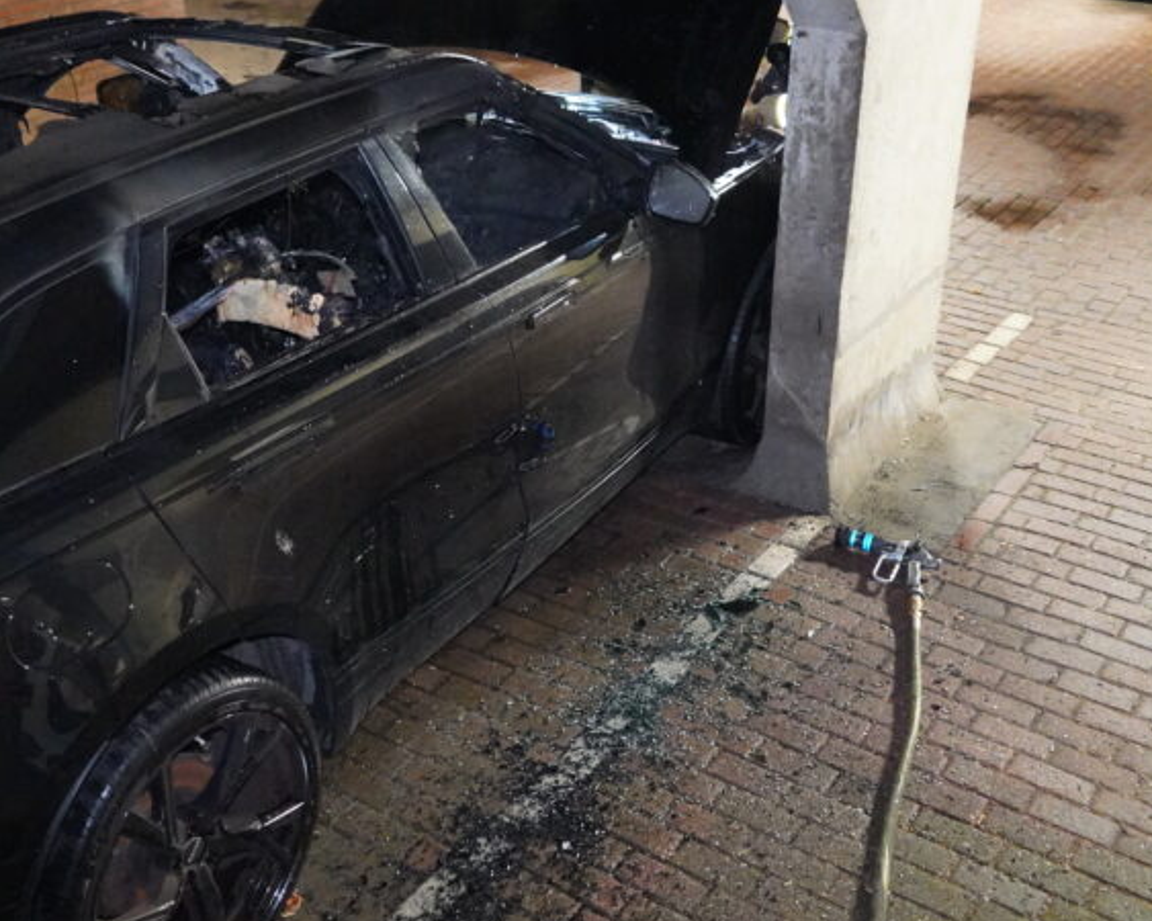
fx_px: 1397
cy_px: 402
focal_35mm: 41
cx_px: 522
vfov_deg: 36.4
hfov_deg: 44.8
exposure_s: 1/60
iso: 20000
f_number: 3.5
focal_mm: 24
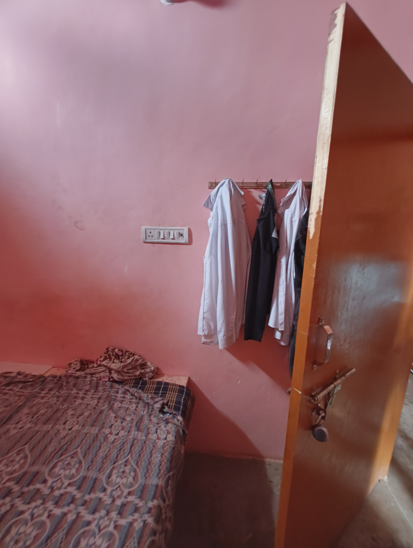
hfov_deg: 85.8
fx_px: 222
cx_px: 206
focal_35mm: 14
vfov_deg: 102.0
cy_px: 274
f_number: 2.2
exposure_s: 1/25
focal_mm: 2.15
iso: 1555
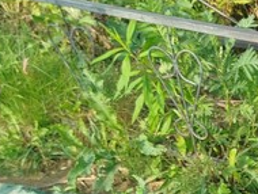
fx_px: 754
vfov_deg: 14.3
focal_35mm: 101
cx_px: 371
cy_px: 229
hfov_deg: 17.7
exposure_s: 1/298
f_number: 1.7
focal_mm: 5.31
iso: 50
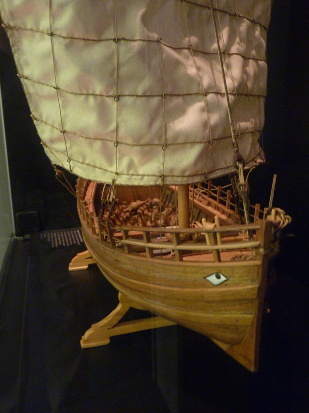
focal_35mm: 34
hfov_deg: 41.8
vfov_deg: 54.0
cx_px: 154
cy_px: 206
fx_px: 405
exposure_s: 1/4
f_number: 3
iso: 400
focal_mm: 6
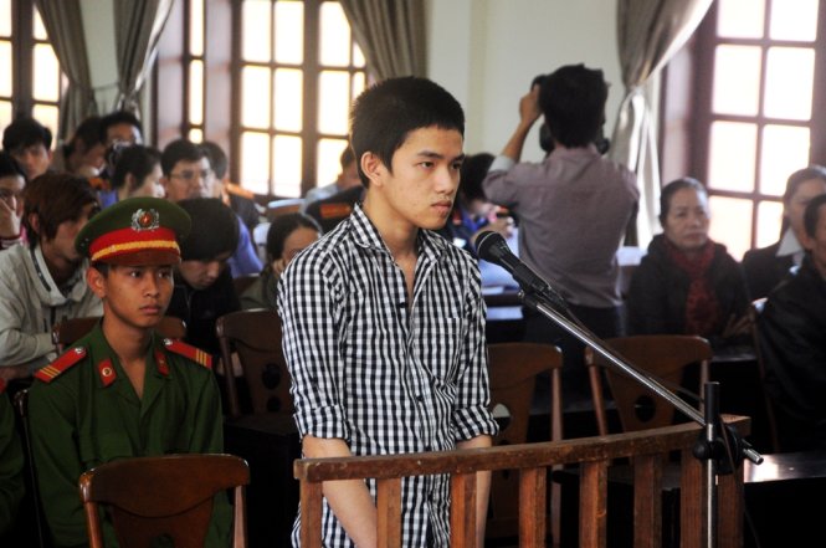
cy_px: 274
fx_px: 3608
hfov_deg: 13.1
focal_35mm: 158
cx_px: 413
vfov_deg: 8.7
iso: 1250
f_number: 5.6
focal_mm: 105
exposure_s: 1/100
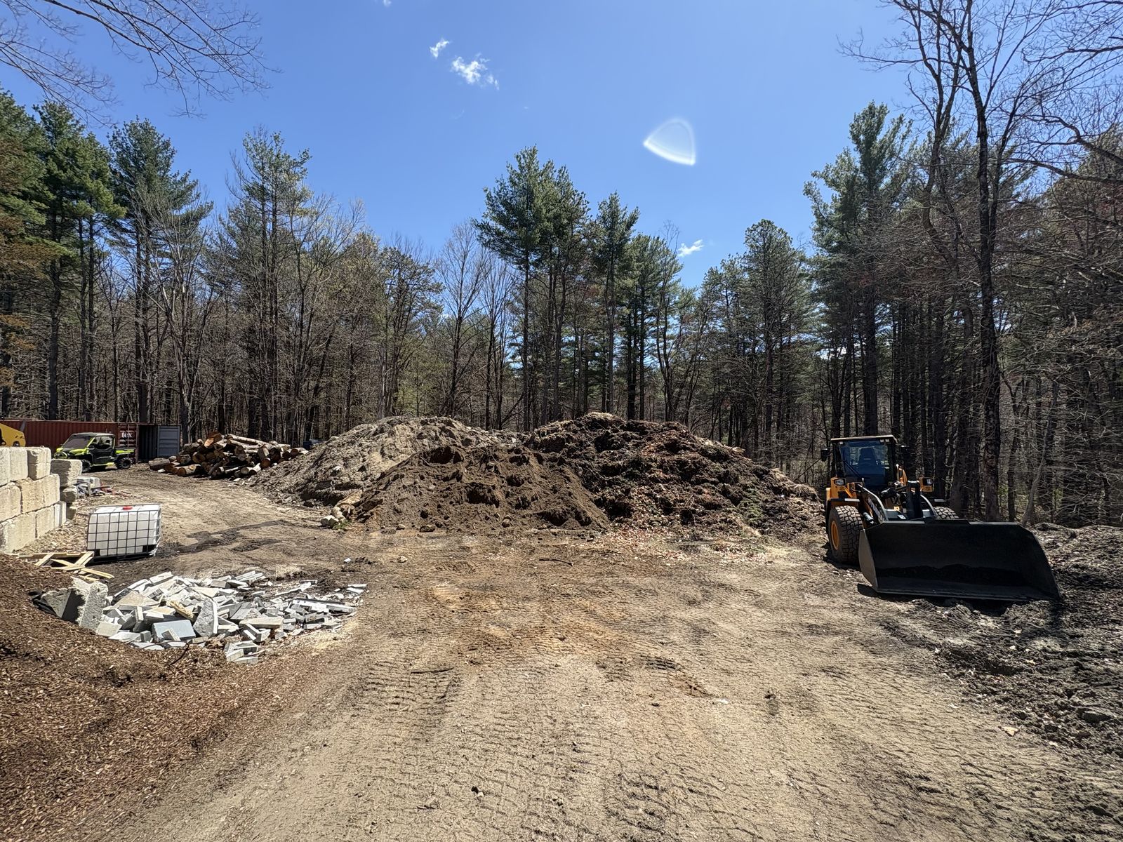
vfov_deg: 85.7
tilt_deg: +0.5
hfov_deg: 102.1
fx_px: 454
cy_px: 421
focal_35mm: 14
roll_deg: +1.4
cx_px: 562
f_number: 2.2
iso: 50
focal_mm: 2.22
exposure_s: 1/899
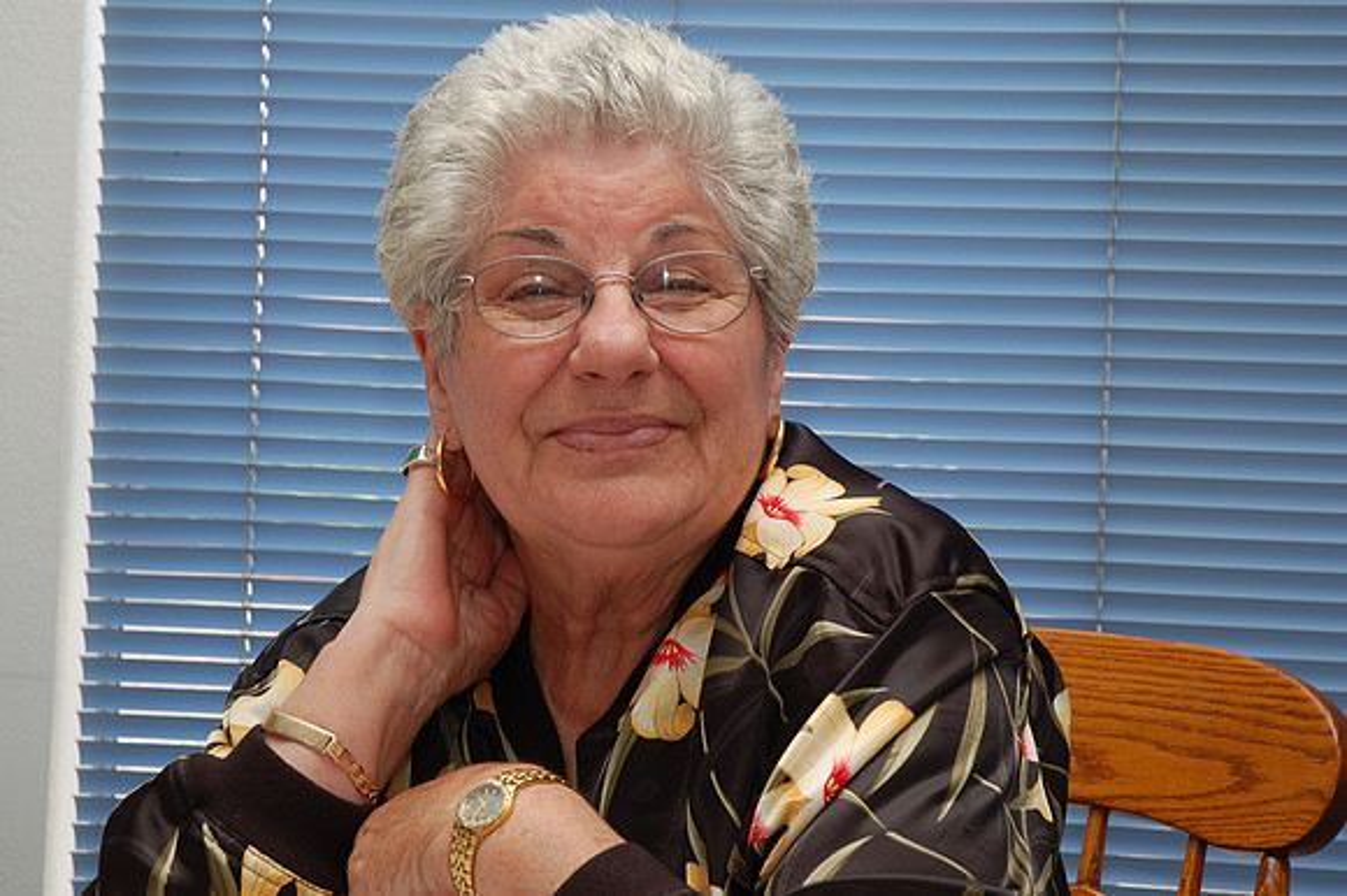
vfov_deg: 16.5
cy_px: 448
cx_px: 674
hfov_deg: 24.6
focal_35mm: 82
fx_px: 3085
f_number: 8
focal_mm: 55
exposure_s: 1/60
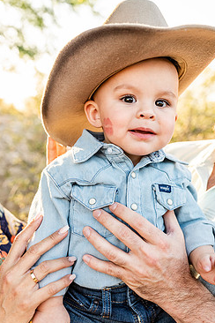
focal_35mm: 43
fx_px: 385
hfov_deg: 31.1
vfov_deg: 45.4
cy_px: 160
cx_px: 123
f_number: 3.5
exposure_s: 1/800
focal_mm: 35
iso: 800
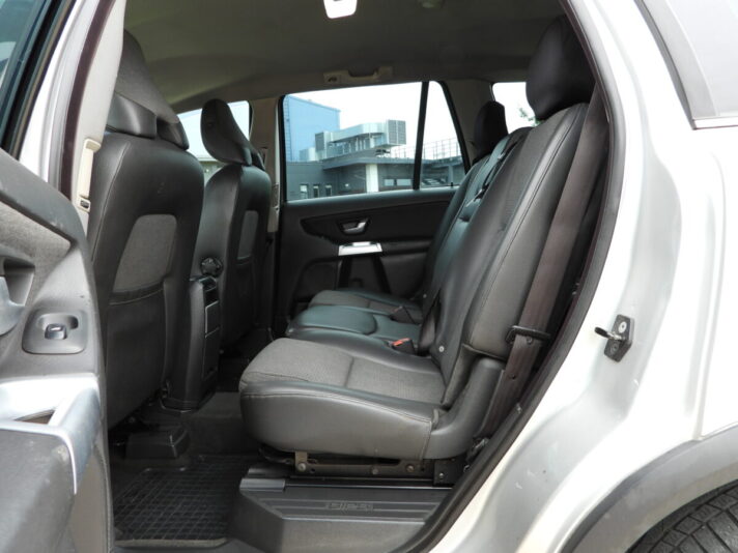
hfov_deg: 71.6
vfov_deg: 56.8
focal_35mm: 24
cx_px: 369
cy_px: 276
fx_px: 512
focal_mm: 4.3
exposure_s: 1/80
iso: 100
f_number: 2.8
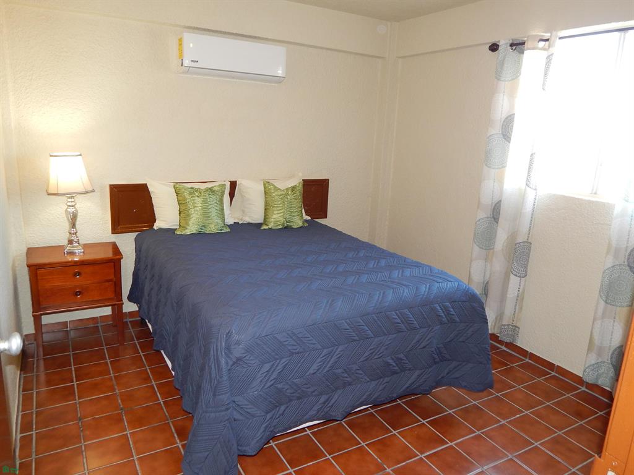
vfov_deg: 54.9
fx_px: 458
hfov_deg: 69.4
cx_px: 317
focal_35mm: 25
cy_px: 238
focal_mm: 4.5
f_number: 3.1
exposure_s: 1/30
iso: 200
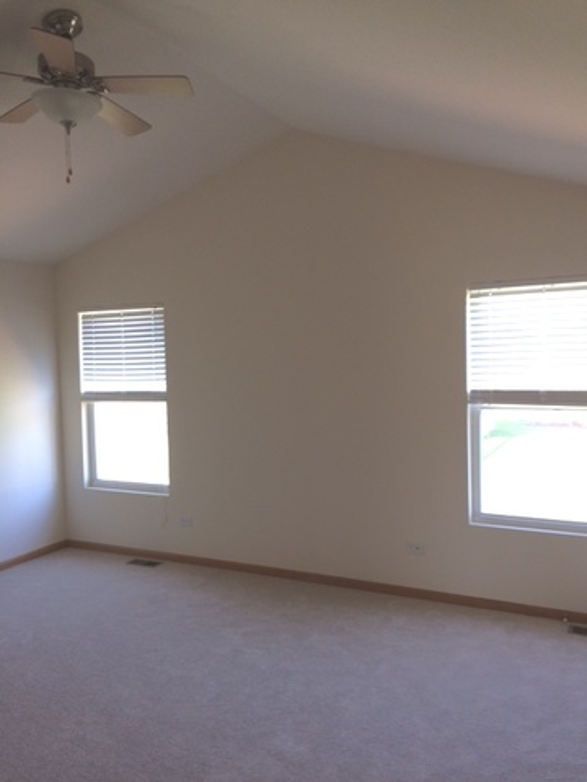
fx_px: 656
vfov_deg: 61.7
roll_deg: +1.7
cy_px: 391
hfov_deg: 48.2
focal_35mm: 29
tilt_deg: -5.1
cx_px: 294
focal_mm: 4.15
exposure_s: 1/40
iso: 40
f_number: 2.2
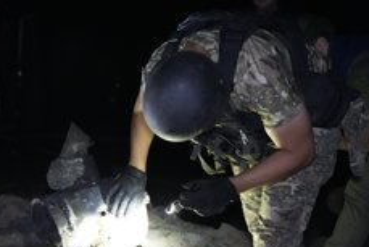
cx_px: 98
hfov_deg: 26.7
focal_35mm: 75
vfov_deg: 18.2
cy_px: 162
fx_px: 769
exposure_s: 1/100
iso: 12800
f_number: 2.8
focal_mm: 43
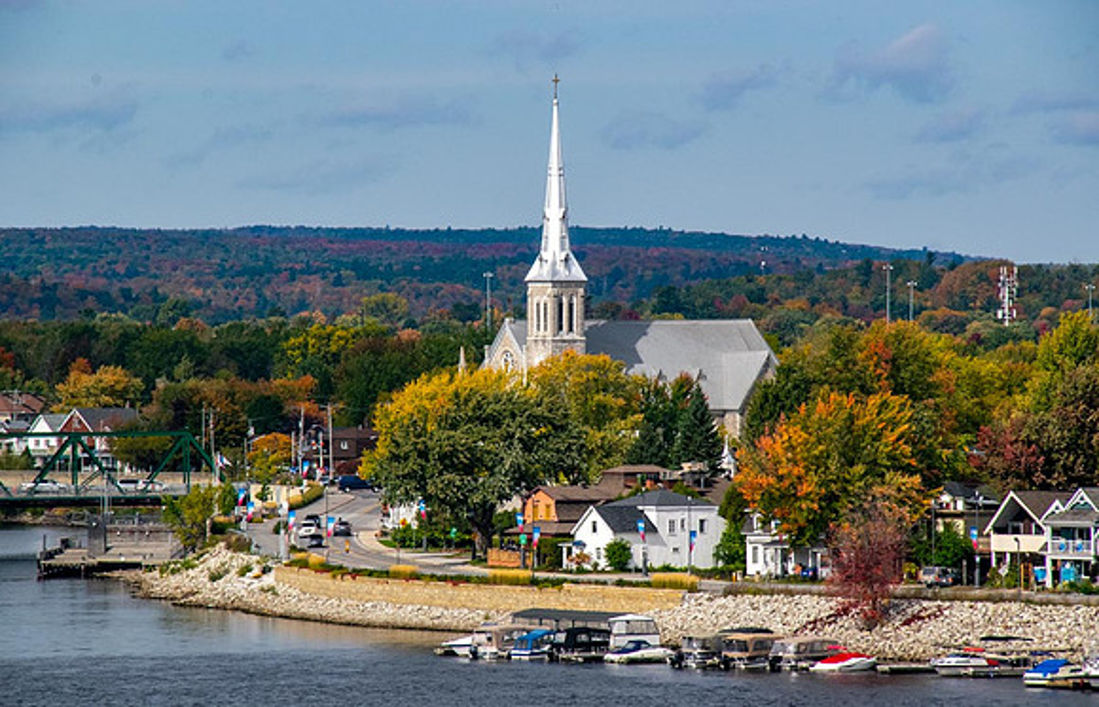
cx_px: 550
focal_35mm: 318
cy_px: 366
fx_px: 9615
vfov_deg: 4.2
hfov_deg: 6.5
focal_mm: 210
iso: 1600
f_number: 16
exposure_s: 1/500
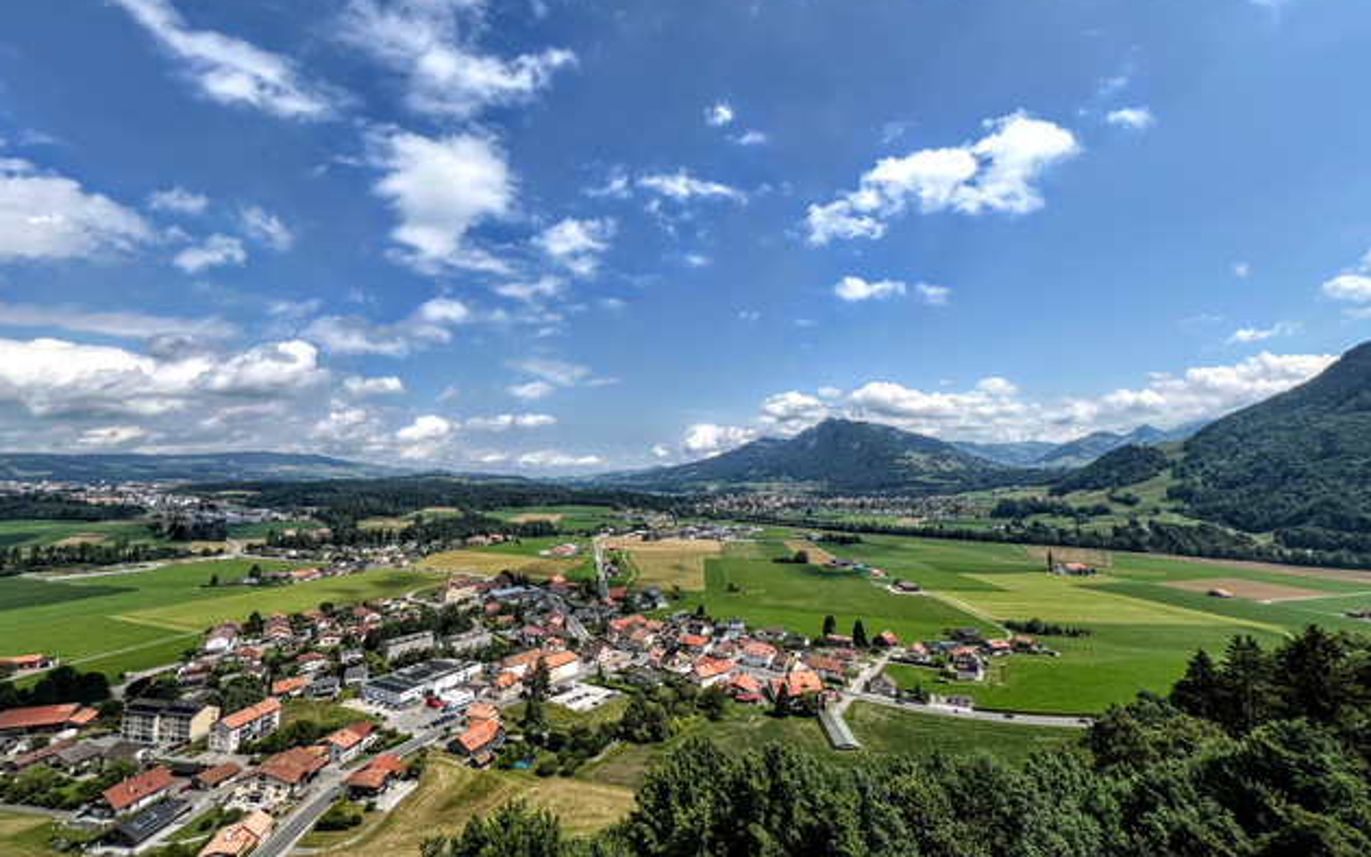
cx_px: 679
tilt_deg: +6.4
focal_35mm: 14
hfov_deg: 105.3
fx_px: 523
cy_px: 407
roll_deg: -0.1
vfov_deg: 78.6
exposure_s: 1/2320
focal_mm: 1.57
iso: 32
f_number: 1.8
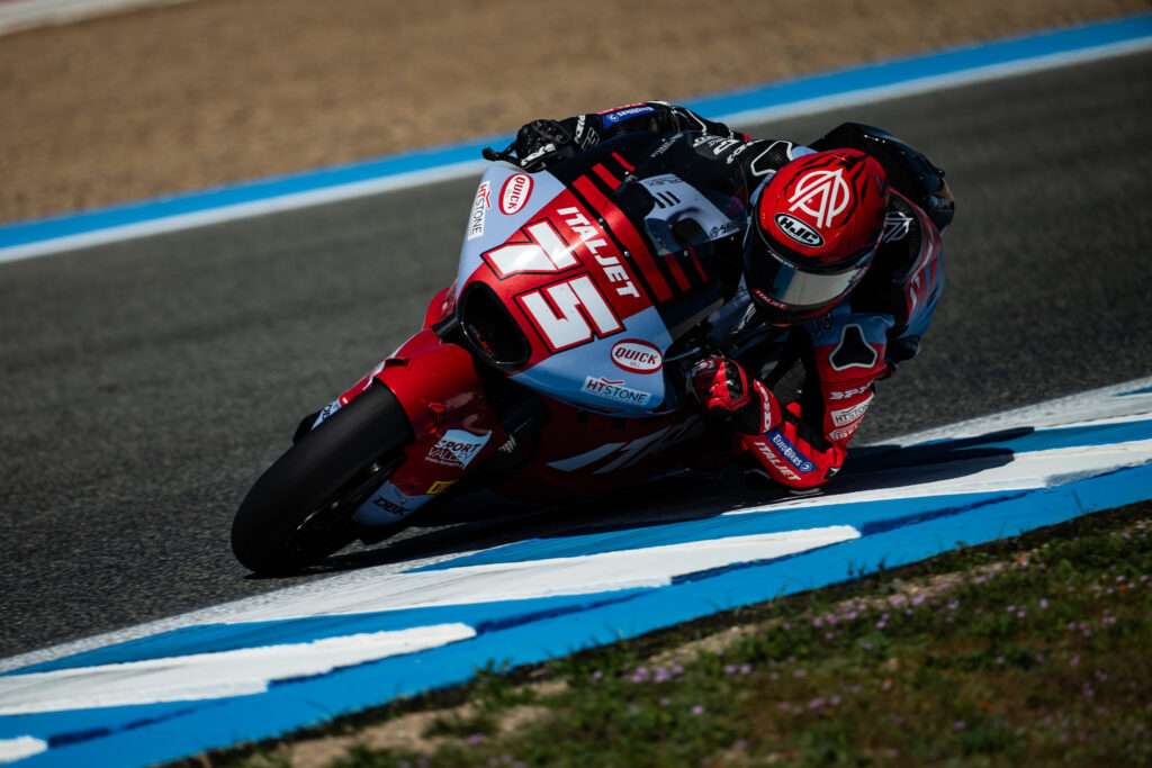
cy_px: 384
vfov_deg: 3.4
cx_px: 576
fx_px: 12801
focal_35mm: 400
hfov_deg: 5.2
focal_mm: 400
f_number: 5
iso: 100
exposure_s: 1/2000
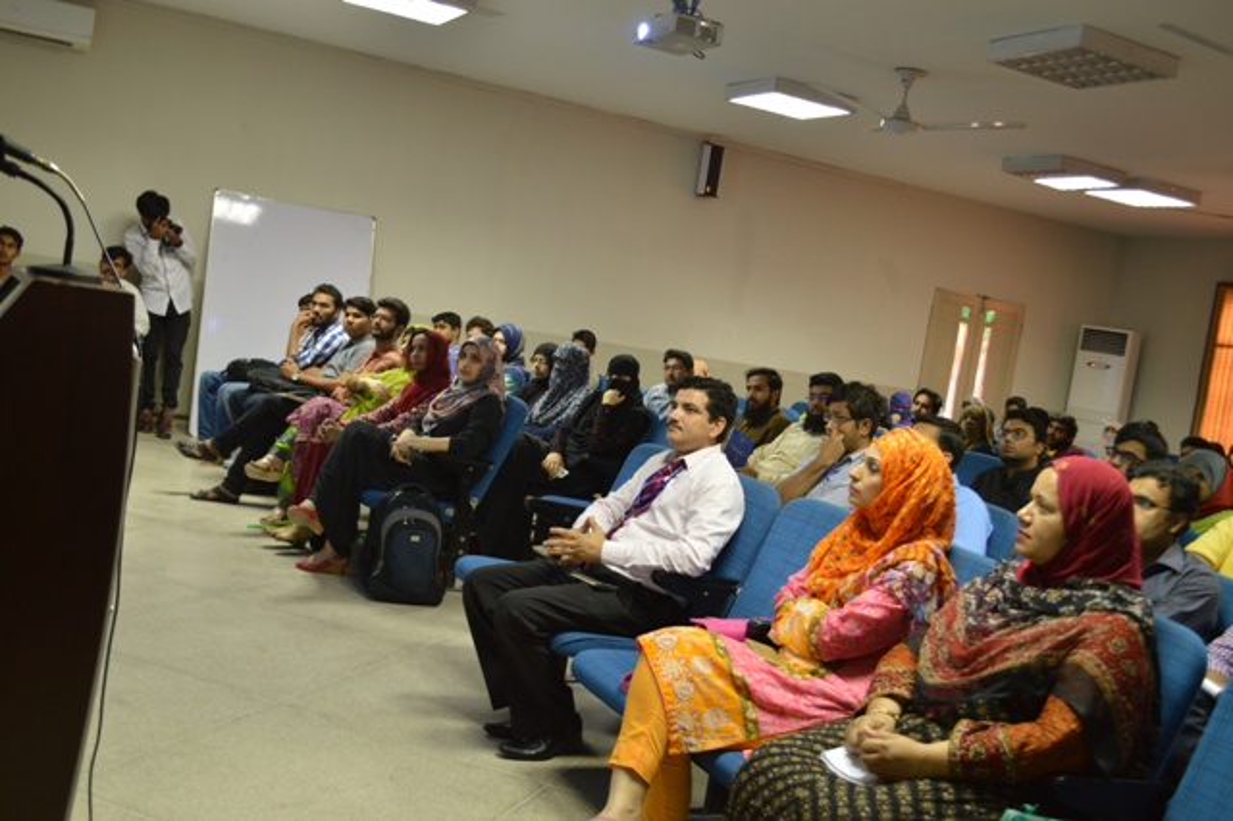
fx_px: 1232
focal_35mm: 36
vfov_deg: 36.8
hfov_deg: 53.2
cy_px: 410
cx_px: 616
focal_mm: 24
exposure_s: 1/15
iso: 500
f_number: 4
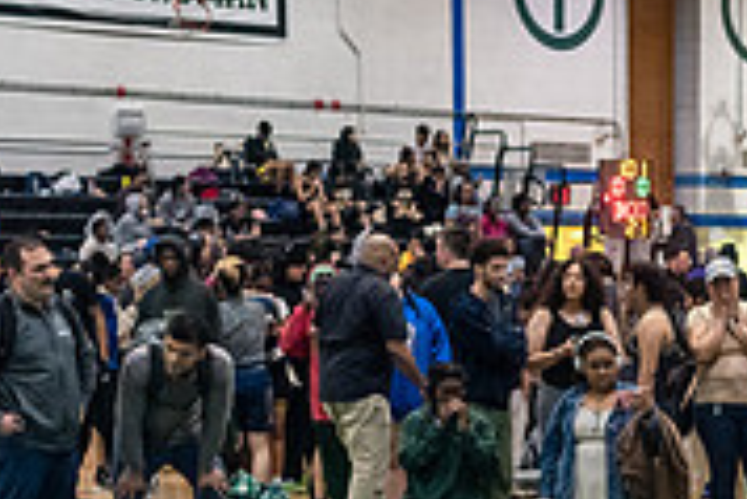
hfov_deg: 16.6
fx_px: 2513
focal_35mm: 121
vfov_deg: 11.1
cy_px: 624
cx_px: 699
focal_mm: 35
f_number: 3.2
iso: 5000
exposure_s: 1/400
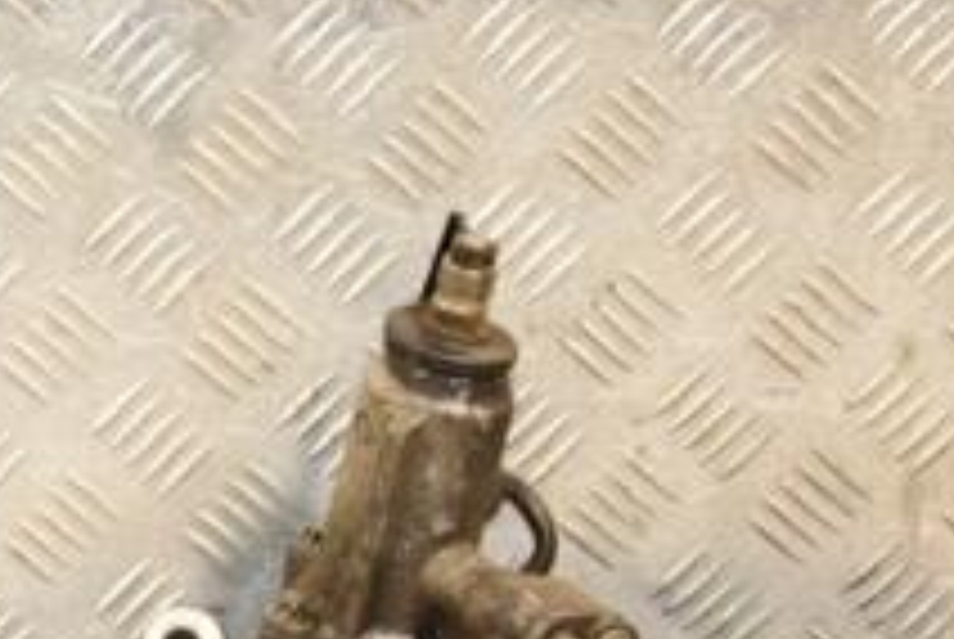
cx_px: -153
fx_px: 4272
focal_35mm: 161
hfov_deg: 12.5
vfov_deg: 8.5
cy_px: 414
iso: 800
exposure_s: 1/125
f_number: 5
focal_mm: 38
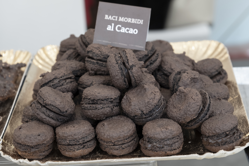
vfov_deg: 14.0
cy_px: 83
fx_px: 678
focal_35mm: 98
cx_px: 124
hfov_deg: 20.8
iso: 800
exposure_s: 1/125
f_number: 6.4
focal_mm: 65.2
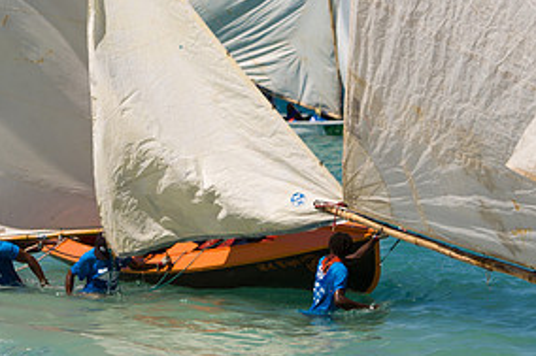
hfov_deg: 9.0
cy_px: 107
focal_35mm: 229
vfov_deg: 6.0
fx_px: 3407
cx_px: 123
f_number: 8
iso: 100
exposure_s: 1/800
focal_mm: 112
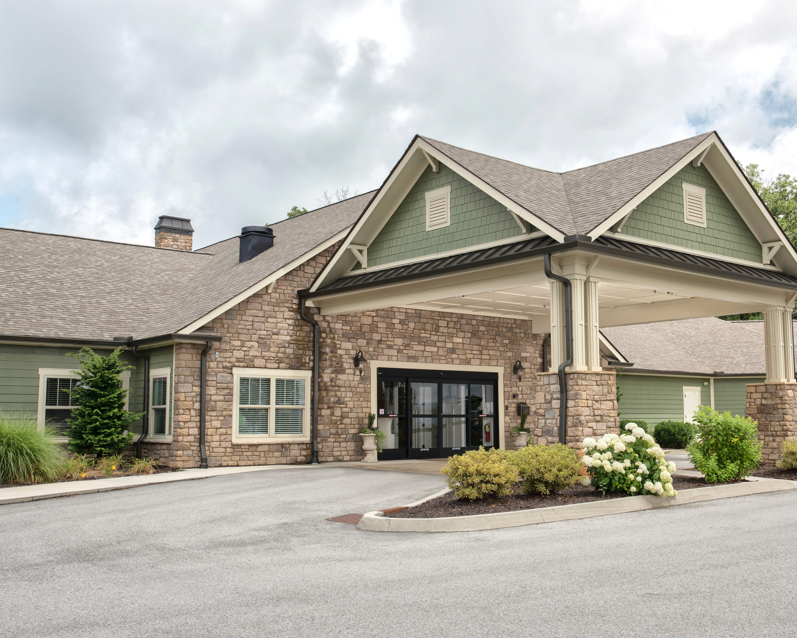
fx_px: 944
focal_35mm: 40
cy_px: 316
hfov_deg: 45.5
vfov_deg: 37.3
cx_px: 478
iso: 125
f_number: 8
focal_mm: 35
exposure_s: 1/125
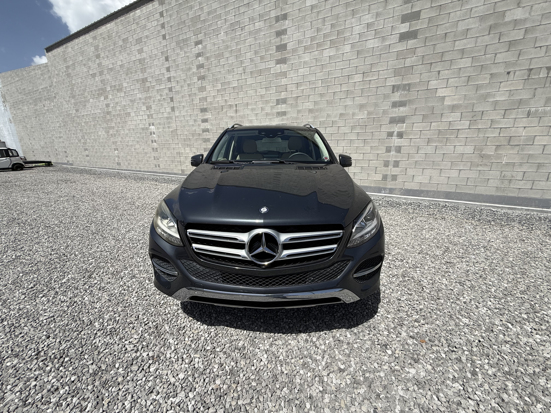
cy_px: 206
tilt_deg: -14.7
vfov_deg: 85.7
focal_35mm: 14
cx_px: 276
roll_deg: -0.6
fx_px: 223
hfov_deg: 102.1
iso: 50
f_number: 2.2
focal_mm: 2.22
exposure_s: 1/2165
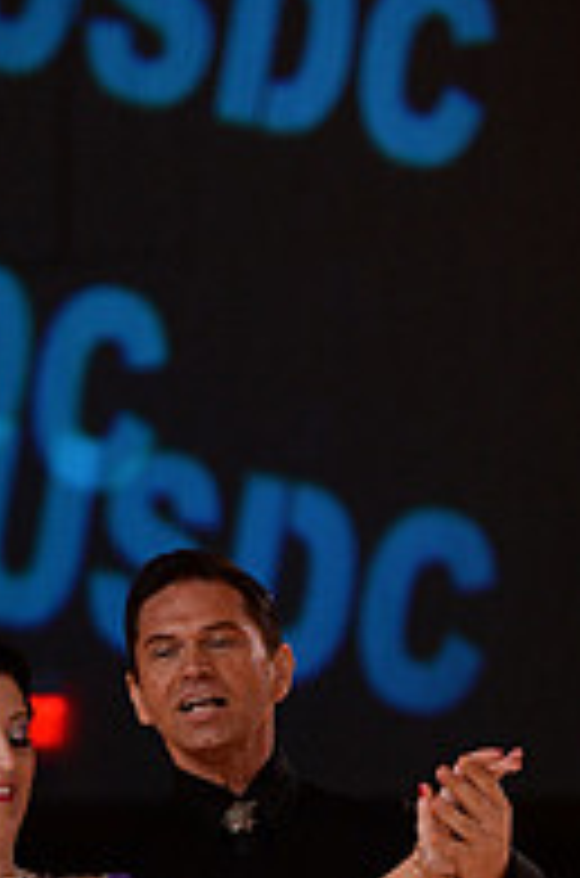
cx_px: -142
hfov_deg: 3.1
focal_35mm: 447
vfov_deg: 4.6
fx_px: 10860
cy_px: 1175
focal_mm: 150
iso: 2000
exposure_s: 1/250
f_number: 4
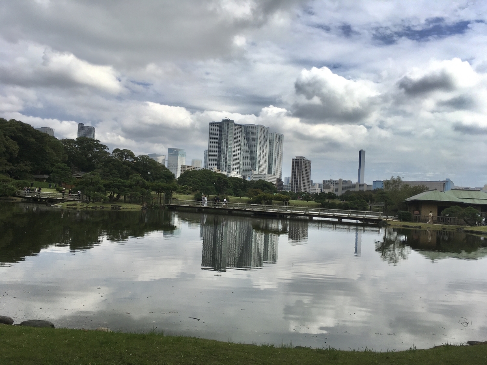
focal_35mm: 29
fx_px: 408
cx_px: 244
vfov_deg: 48.2
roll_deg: -3.4
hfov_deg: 61.7
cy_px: 182
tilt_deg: +0.5
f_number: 2.2
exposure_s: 1/2849
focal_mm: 4.15
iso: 25
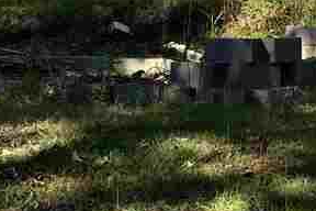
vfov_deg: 10.0
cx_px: 338
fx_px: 1176
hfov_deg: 15.0
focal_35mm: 134
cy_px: -73
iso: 16
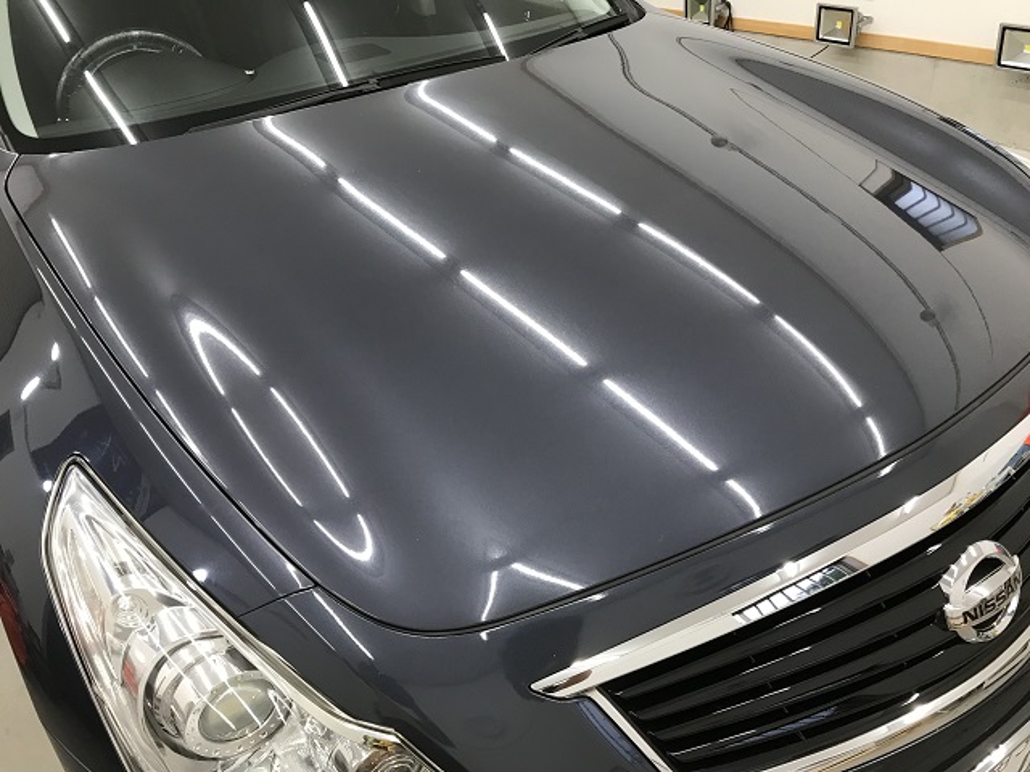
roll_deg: +5.8
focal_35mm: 28
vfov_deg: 49.7
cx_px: 515
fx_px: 833
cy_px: 386
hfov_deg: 63.4
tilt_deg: -34.2
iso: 32
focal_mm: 3.99
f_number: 1.8
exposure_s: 1/33
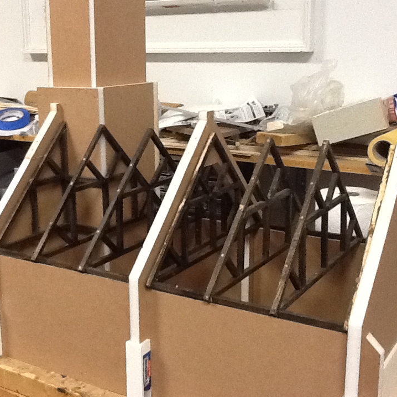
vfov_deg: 32.8
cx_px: 170
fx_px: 675
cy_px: 198
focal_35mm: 52
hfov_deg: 32.7
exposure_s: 1/30
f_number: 2.4
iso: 320
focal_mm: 2.03
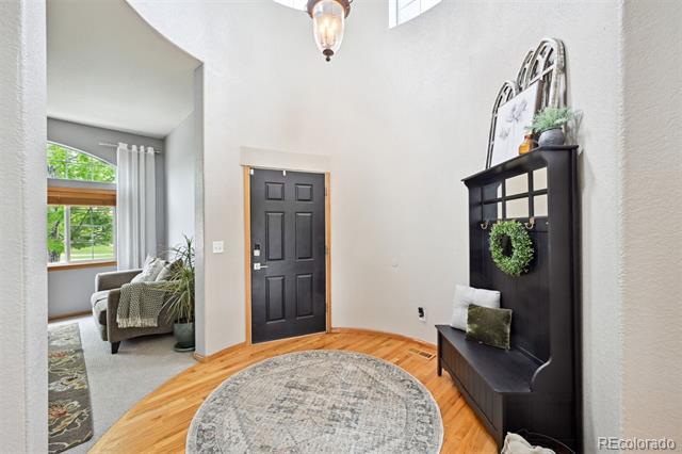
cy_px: 227
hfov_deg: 104.3
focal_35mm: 14
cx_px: 341
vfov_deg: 81.1
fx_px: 265
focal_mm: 14
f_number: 9
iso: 400
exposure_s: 1/13
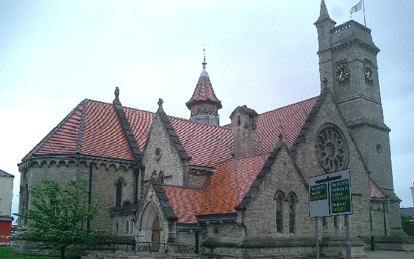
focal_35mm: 38
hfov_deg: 51.5
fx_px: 429
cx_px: 207
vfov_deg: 33.5
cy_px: 152
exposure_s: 1/60
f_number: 4.2
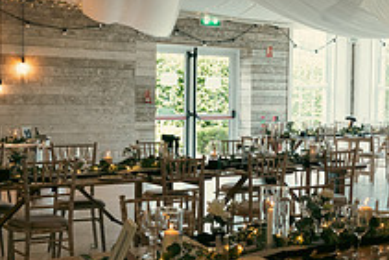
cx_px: 367
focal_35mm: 66
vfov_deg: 20.6
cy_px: 126
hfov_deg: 29.0
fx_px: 714
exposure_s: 1/200
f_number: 5.6
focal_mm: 24
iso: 1250
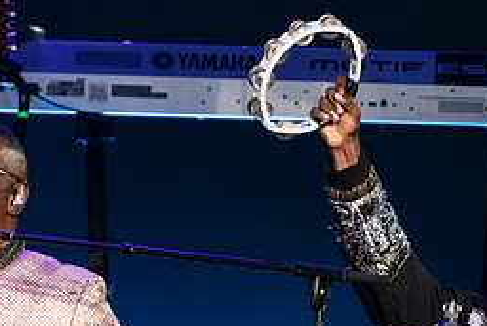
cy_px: 133
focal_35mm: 1719
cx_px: 5
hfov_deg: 1.2
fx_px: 23266
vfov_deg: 0.8
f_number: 6.3
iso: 1000
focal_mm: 600
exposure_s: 1/500
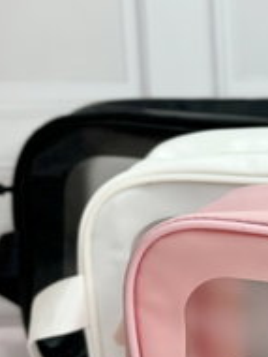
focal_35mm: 134
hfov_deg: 10.9
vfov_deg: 14.7
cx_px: 325
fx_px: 1385
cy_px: 253
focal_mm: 6.86
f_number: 1.78
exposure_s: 1/114
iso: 100
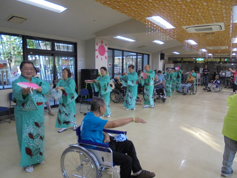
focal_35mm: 26
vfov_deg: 53.1
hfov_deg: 67.3
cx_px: 118
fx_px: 178
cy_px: 89
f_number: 3.5
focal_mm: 4.6
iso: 250
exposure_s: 1/80
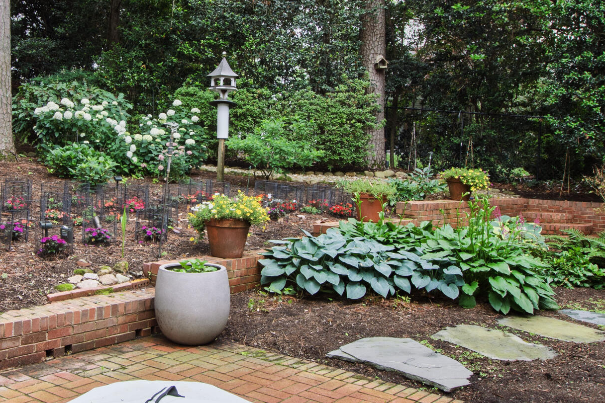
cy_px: 146
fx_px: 622
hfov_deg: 50.5
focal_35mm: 37
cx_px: 182
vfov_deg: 35.7
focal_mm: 10
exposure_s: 1/20
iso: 100
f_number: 8
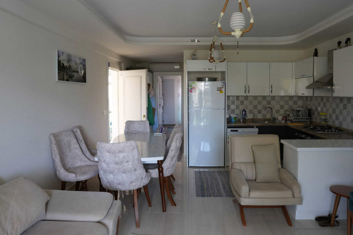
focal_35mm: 24
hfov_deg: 73.7
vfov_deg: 52.9
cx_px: 180
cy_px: 101
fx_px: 235
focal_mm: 17
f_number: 4
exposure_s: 1/160
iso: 640
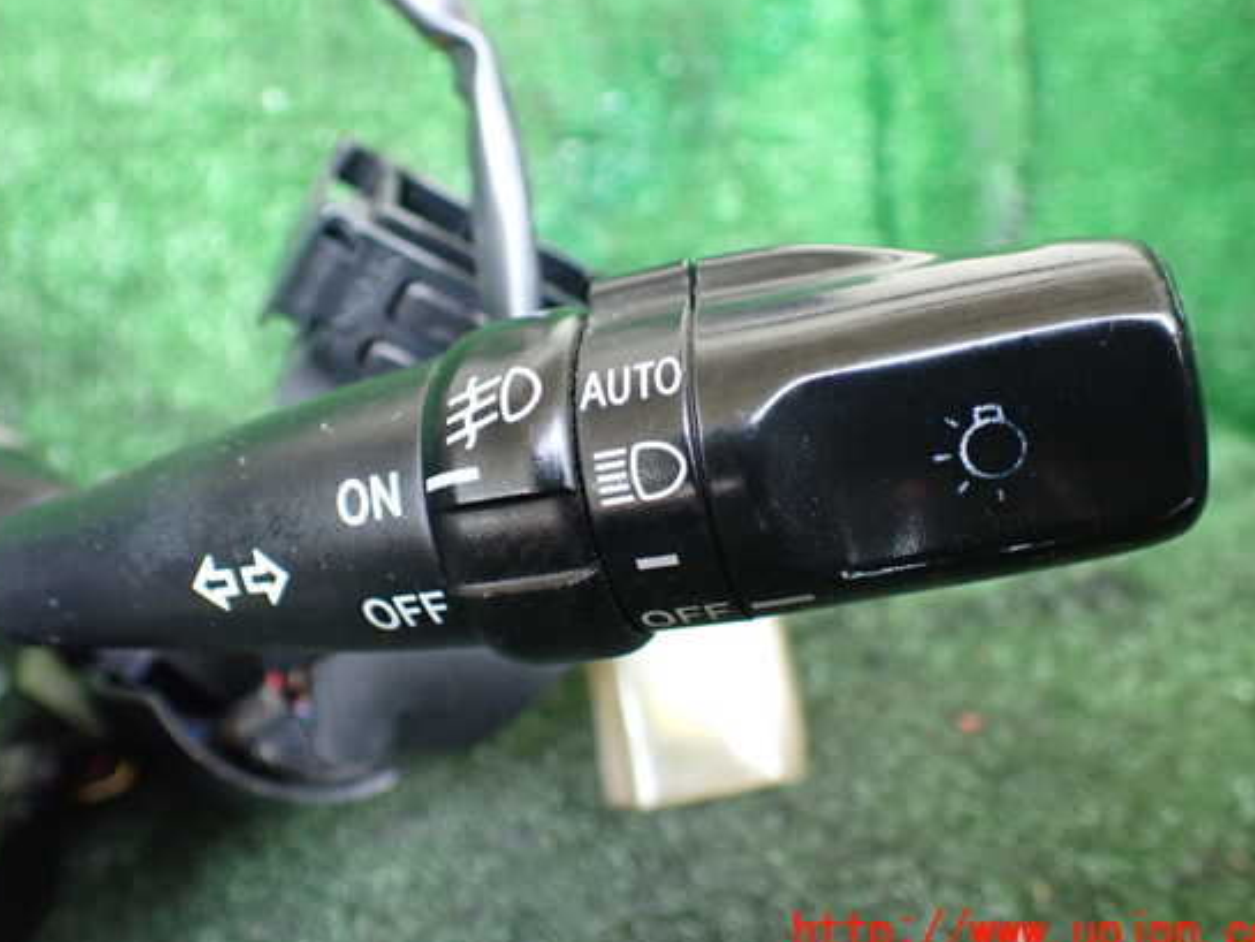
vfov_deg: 42.9
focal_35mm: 33
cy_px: 445
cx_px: 622
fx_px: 1197
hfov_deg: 55.3
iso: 800
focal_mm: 5.4
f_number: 2.3
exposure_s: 1/80
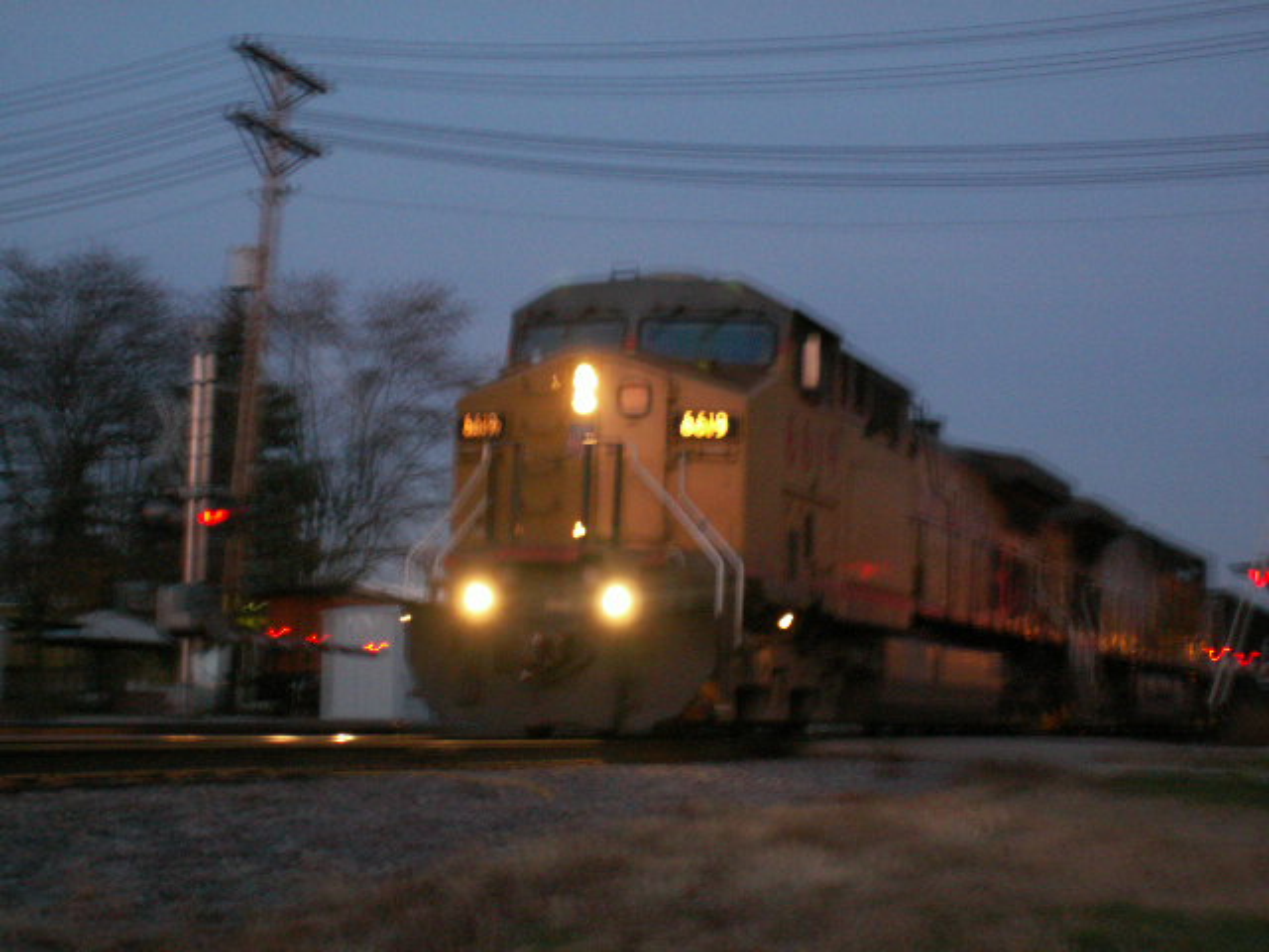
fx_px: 2273
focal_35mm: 62
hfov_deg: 31.2
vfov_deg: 23.7
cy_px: 476
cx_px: 634
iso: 160
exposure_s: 1/6
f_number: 3.2
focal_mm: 10.41
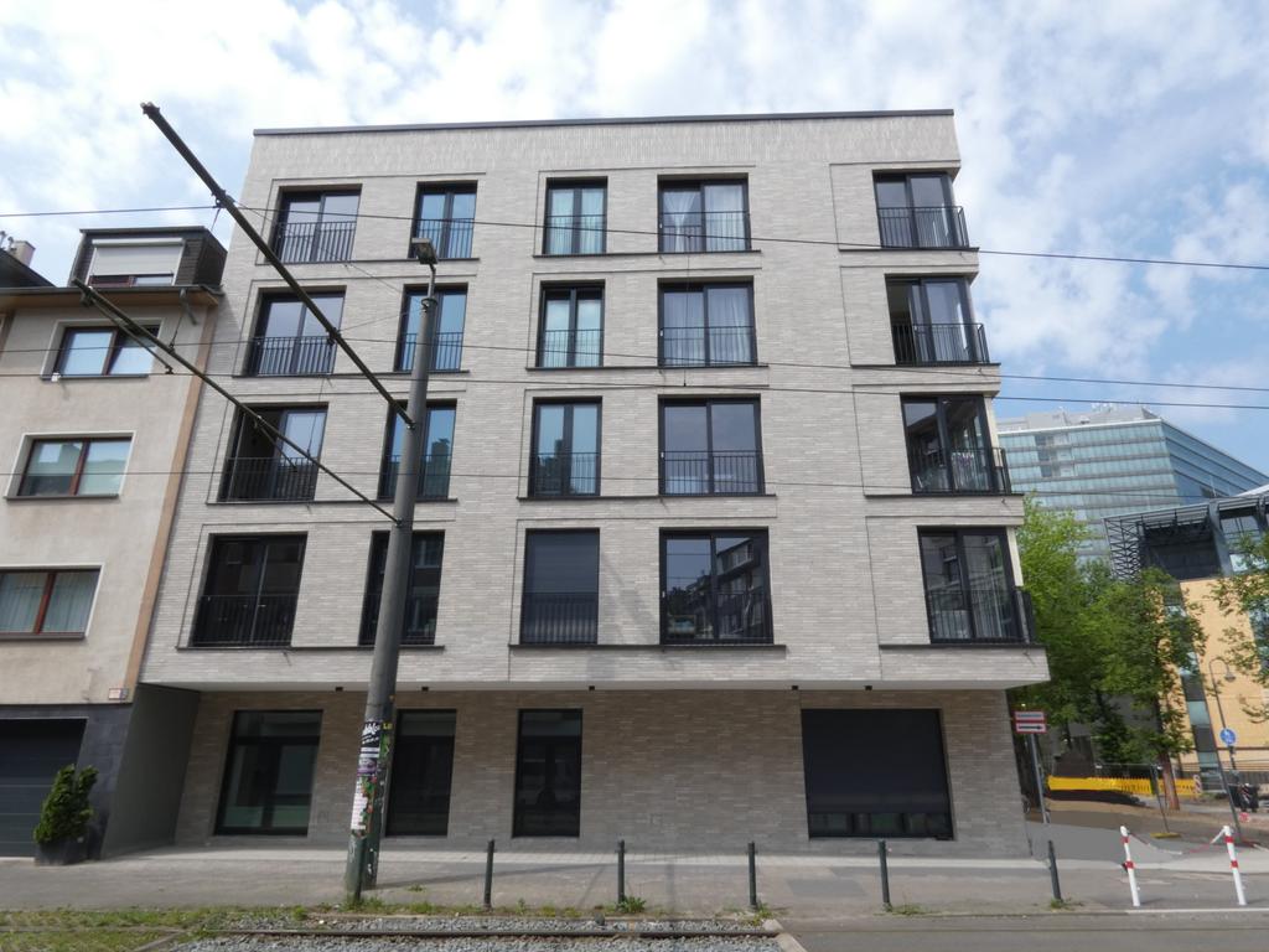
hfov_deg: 81.7
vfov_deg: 66.0
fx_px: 733
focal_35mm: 20
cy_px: 476
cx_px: 634
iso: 80
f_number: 8
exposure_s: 1/160
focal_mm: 3.6
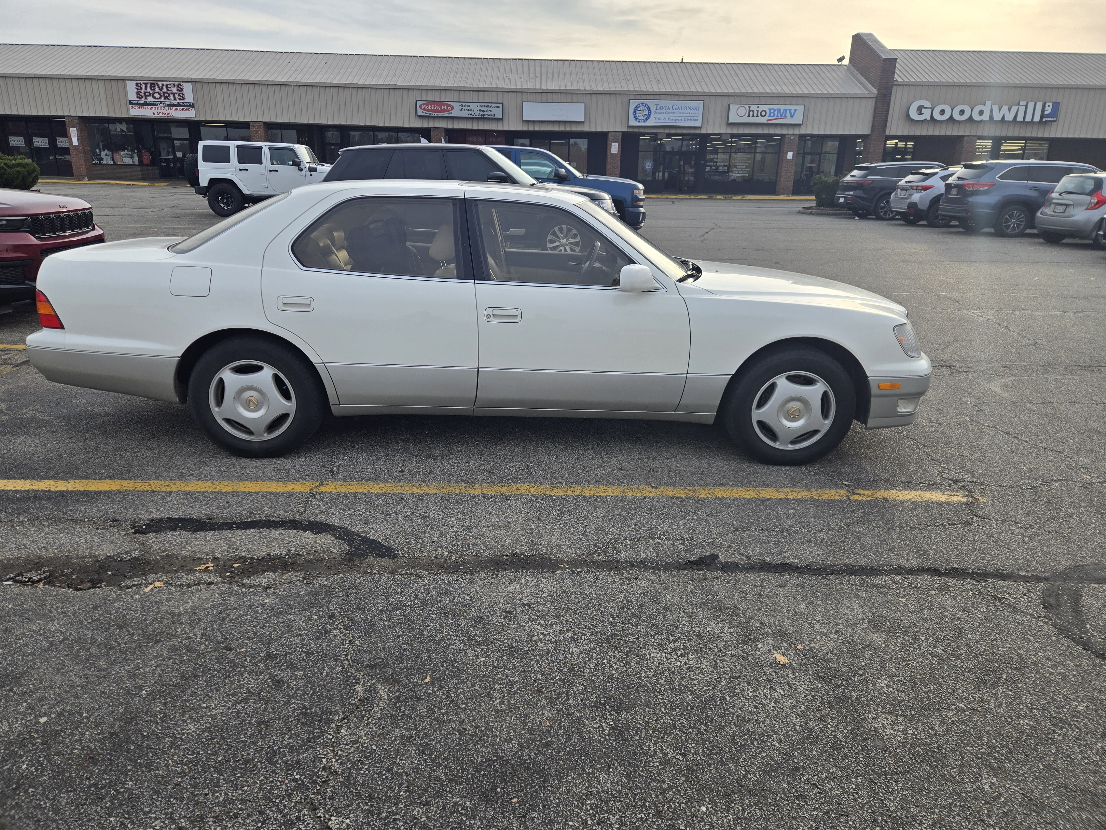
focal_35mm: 23
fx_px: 735
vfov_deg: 58.9
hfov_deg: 73.9
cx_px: 553
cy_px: 415
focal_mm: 5.4
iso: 25
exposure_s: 1/1044
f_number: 1.8
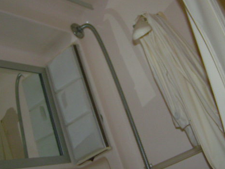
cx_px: 127
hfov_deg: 36.8
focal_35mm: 52
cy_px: 69
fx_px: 338
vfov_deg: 28.0
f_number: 2.8
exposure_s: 1/40
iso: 200
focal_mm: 5.8
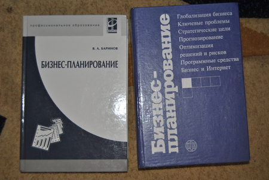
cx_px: 134
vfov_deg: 23.8
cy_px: 90
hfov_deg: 35.0
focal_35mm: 57
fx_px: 426
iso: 200
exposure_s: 1/60
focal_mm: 38
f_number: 4.8
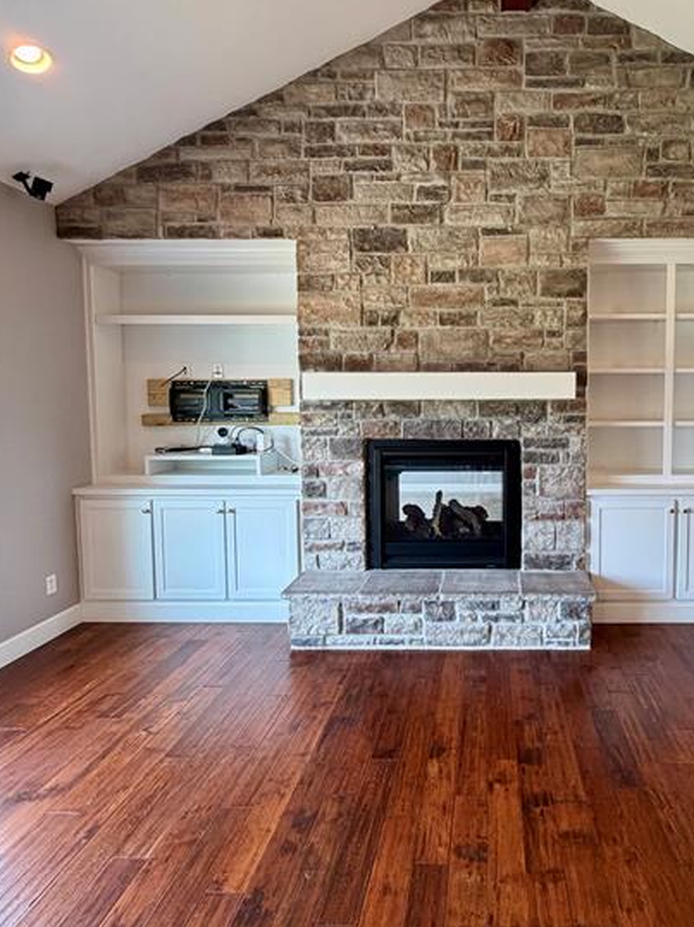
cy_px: 432
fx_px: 535
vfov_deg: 81.7
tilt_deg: -3.0
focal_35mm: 20
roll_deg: -1.1
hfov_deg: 63.6
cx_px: 484
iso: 320
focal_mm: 2.22
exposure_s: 1/120
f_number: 2.2
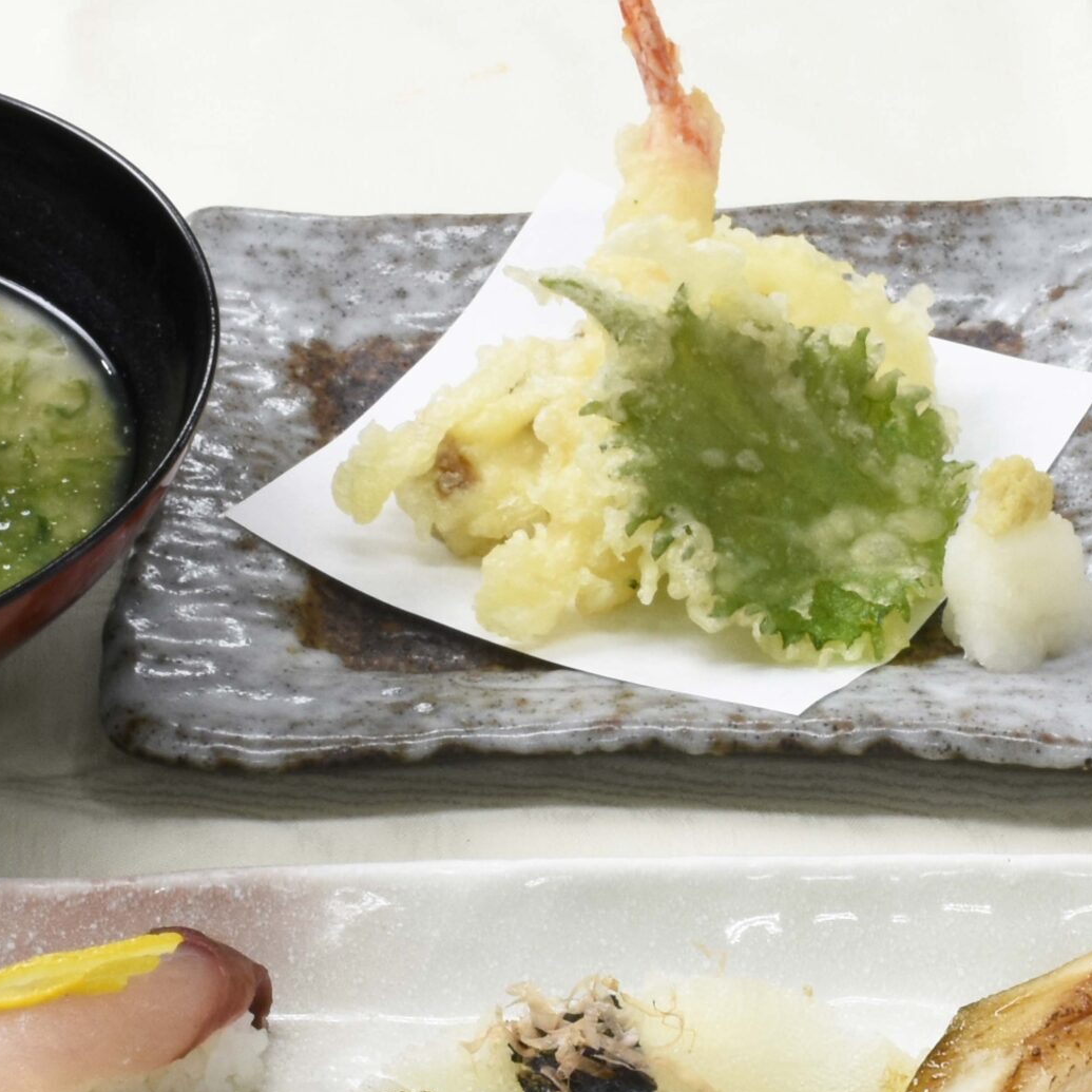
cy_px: 832
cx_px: 598
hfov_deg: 21.1
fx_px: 2927
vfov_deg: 20.9
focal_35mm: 82
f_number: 14
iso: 320
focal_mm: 26
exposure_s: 1/10
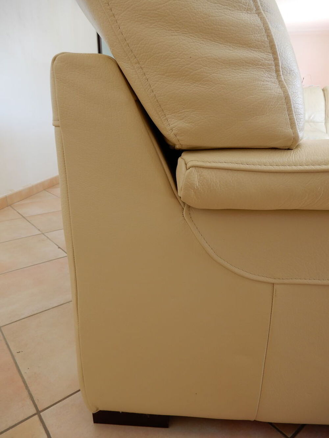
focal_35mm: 24
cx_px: 164
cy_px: 219
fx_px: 304
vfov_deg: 71.6
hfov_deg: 56.8
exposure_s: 1/30
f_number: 3.4
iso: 80
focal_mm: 4.3
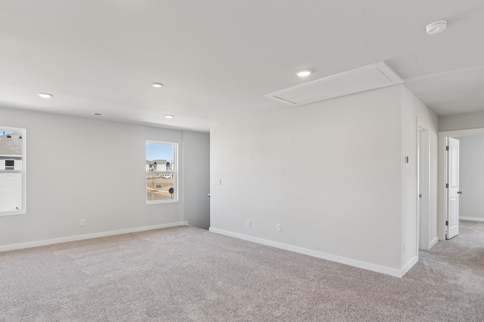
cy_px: 176
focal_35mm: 19
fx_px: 255
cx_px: 216
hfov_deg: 86.6
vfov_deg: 64.4
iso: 200
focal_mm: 15
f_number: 8
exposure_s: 1/30
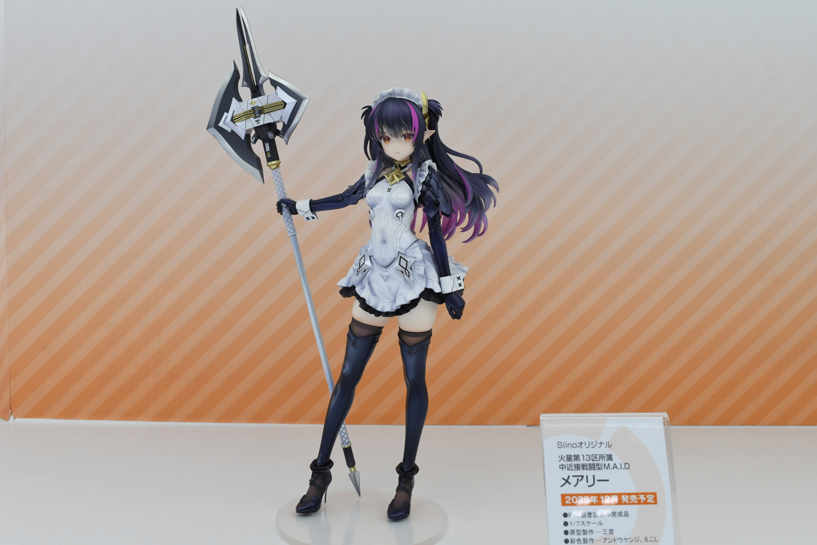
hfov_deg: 47.9
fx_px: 919
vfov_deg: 33.0
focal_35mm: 40
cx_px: 408
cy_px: 272
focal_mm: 27
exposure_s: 1/800
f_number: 9
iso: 1000
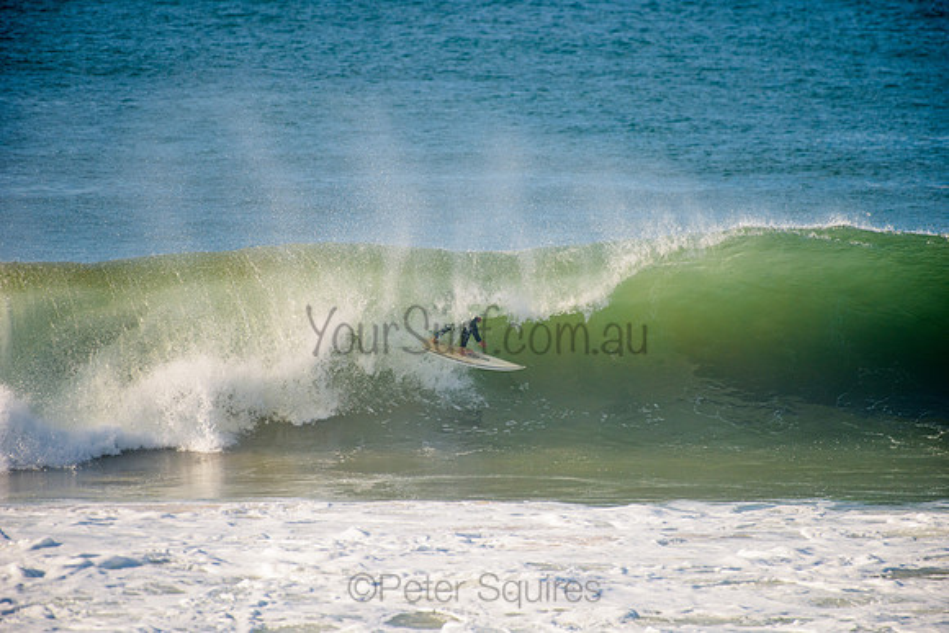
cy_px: 316
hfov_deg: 4.1
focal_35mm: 500
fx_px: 13183
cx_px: 474
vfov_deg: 2.8
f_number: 5.6
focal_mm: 500
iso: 220
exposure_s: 1/1600
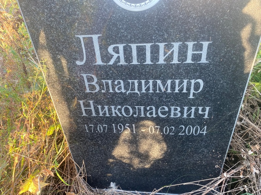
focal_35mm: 26
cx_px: 130
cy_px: 98
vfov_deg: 53.1
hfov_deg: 67.3
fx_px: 196
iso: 100
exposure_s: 1/121
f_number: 1.8
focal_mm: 4.25
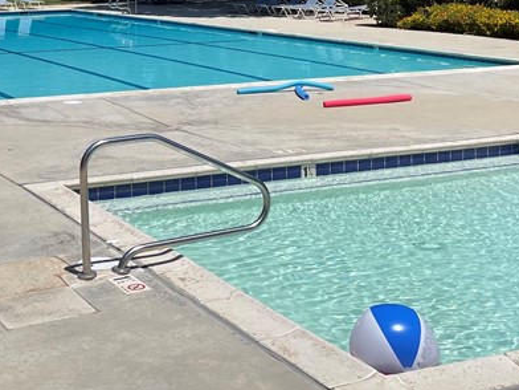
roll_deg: +0.8
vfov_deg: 20.7
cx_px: 103
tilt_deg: +0.1
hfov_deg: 28.0
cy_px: -31
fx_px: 1020
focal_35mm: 68
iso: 32
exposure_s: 1/5556
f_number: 1.6
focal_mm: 4.2
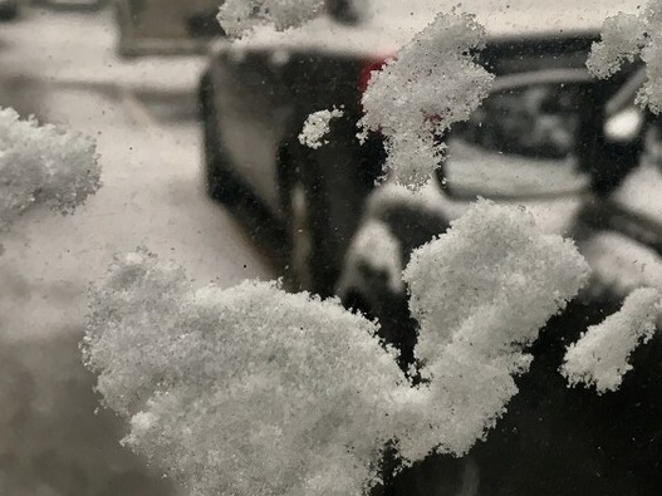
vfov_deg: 21.7
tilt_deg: -1.0
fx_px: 1262
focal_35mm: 66
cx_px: 252
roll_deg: -0.1
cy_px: 35
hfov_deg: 29.3
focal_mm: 4.15
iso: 25
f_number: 2.2
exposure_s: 1/33
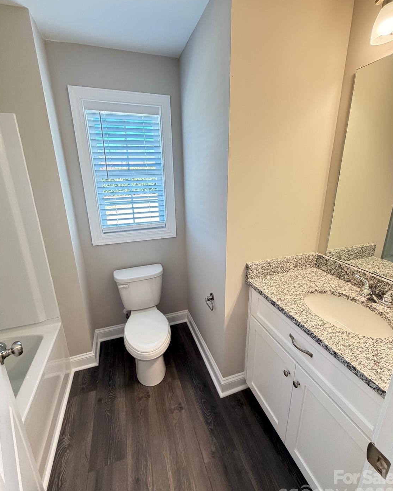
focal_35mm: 15
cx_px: 195
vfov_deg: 96.8
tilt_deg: -16.5
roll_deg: -0.2
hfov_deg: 84.0
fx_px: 218
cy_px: 239
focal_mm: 2.22
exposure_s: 1/60
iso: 320
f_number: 2.2
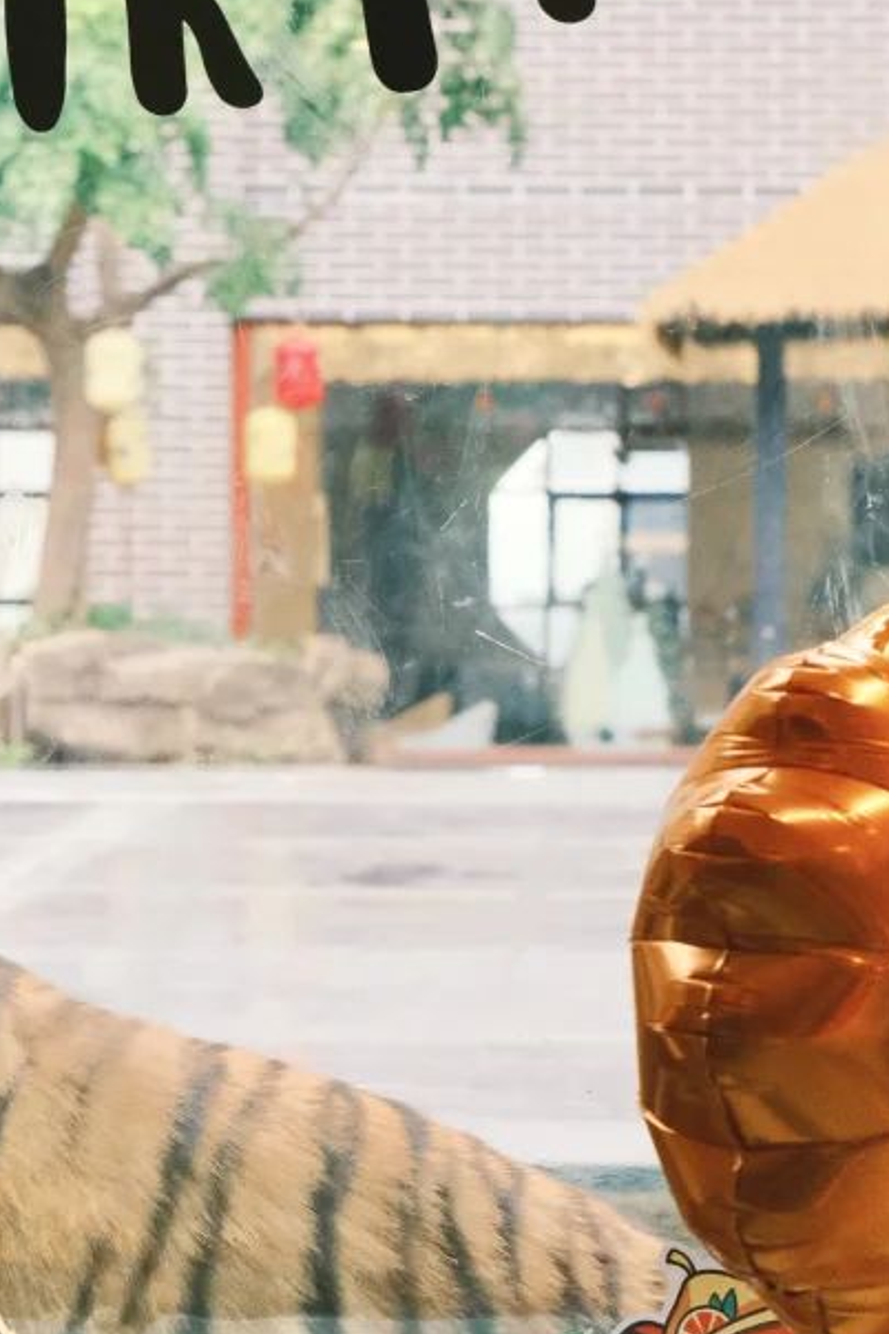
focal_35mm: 223
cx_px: -64
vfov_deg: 9.2
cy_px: 812
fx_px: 8260
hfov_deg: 6.1
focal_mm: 55
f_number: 5.6
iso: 6400
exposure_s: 1/180
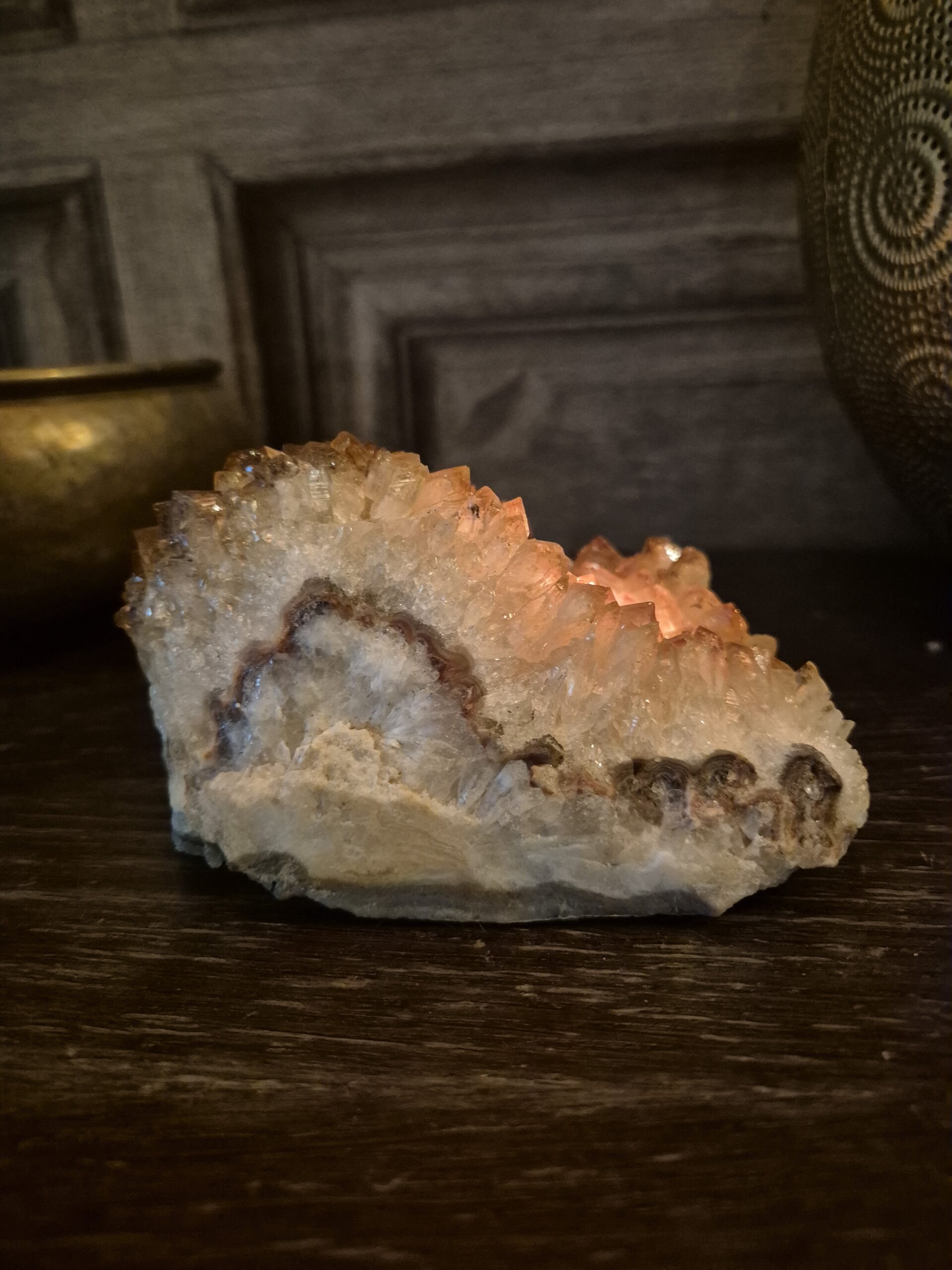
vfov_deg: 73.9
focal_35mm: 23
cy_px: 635
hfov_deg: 58.9
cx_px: 476
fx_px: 843
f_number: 1.8
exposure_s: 1/50
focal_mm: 5.4
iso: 2000
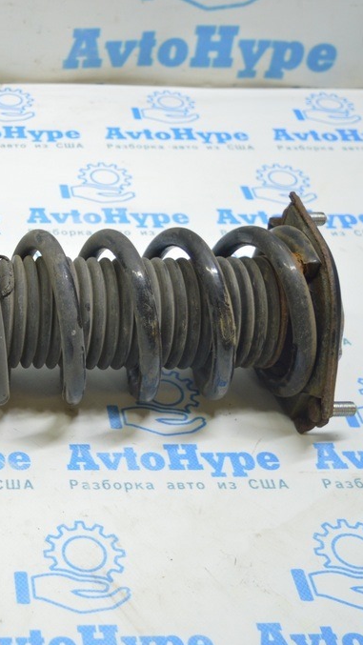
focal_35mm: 57
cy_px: 323
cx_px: -93
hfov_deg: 19.6
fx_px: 975
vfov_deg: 36.6
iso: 400
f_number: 4
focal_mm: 24
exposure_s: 1/40
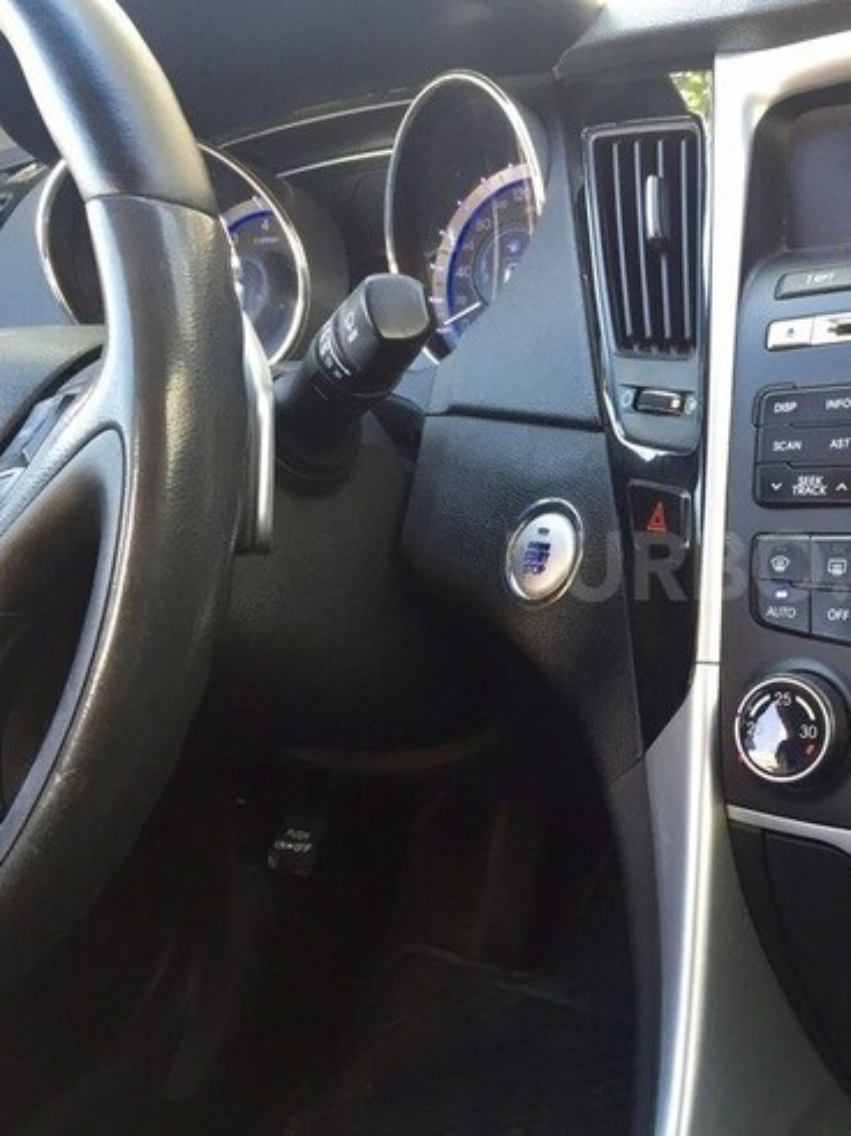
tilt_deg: -16.4
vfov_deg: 47.9
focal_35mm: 39
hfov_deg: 35.0
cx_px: 742
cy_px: 566
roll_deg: +6.5
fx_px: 1279
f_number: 2.2
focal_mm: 4.15
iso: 50
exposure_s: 1/33
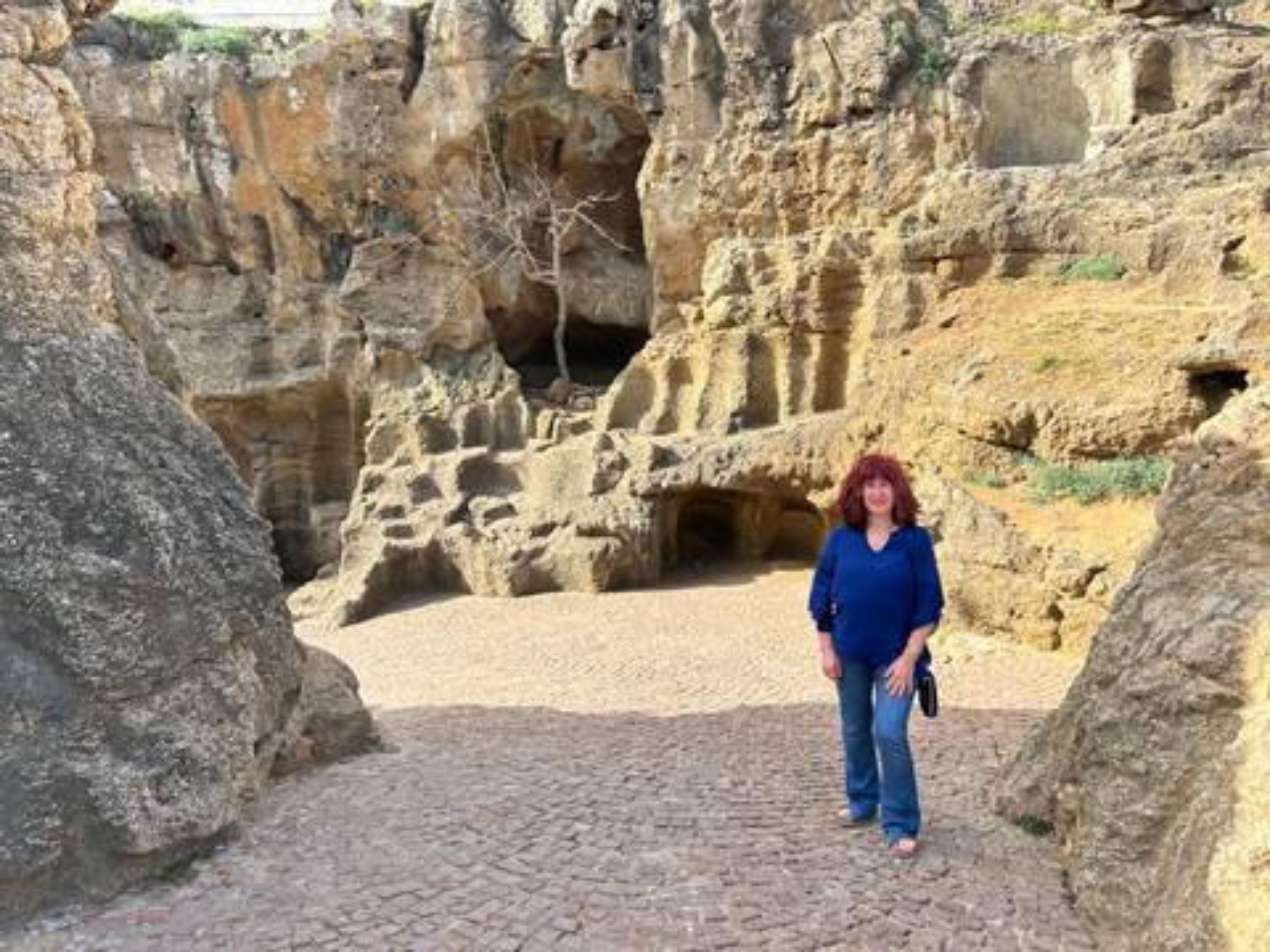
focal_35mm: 26
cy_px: 476
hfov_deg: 67.3
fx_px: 954
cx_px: 635
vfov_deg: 53.1
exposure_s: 1/1698
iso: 50
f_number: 1.5
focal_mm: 5.7
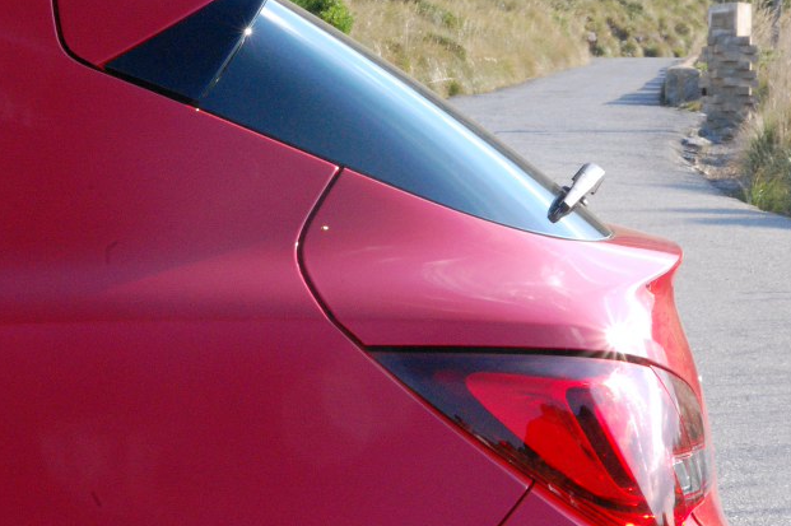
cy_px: 185
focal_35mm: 178
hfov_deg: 11.5
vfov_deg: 7.7
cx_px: 260
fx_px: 3908
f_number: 22
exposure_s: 1/125
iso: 1600
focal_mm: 72
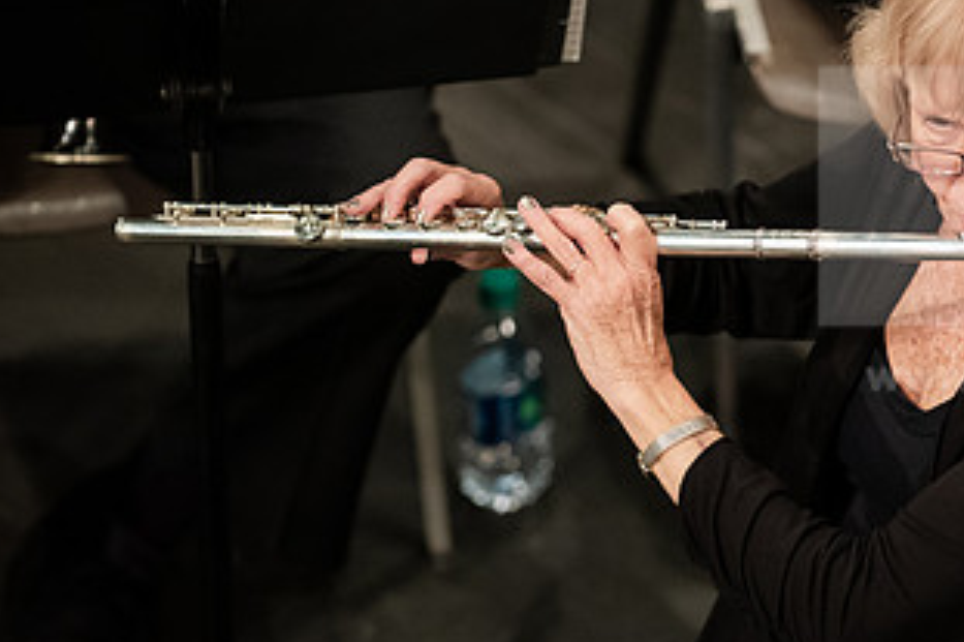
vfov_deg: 2.5
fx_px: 14987
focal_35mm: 560
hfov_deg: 3.7
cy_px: 442
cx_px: 725
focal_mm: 300
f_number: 3.2
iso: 3200
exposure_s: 1/320
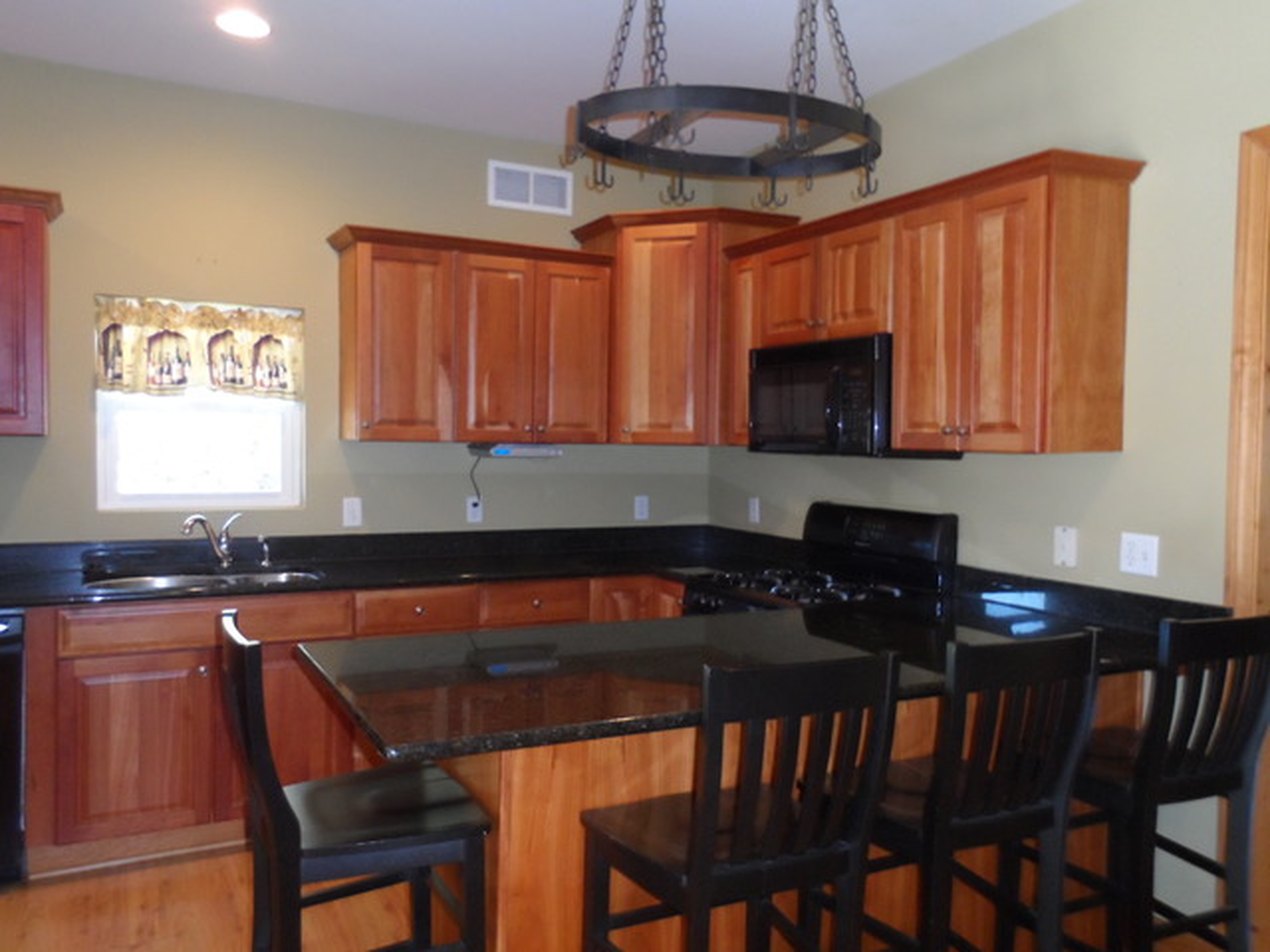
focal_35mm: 24
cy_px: 476
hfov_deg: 71.6
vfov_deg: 56.8
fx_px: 881
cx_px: 635
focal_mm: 4
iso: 320
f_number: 3.2
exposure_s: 1/30
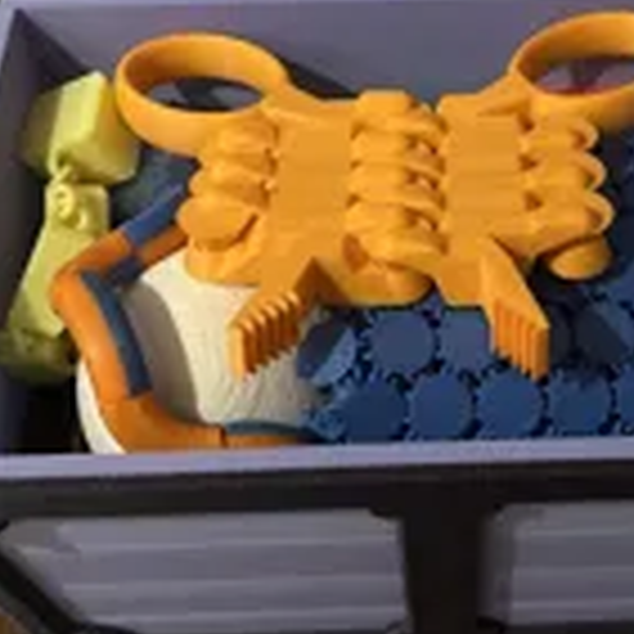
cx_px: 468
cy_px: 112
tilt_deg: -47.4
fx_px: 1347
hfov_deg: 26.2
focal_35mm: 65
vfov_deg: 25.9
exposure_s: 1/30
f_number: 1.5
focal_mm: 5.7
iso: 640
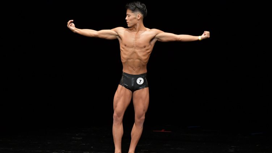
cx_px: 135
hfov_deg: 7.0
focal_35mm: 307
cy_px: 80
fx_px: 2215
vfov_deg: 4.0
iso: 3200
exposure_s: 1/400
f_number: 5.6
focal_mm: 190
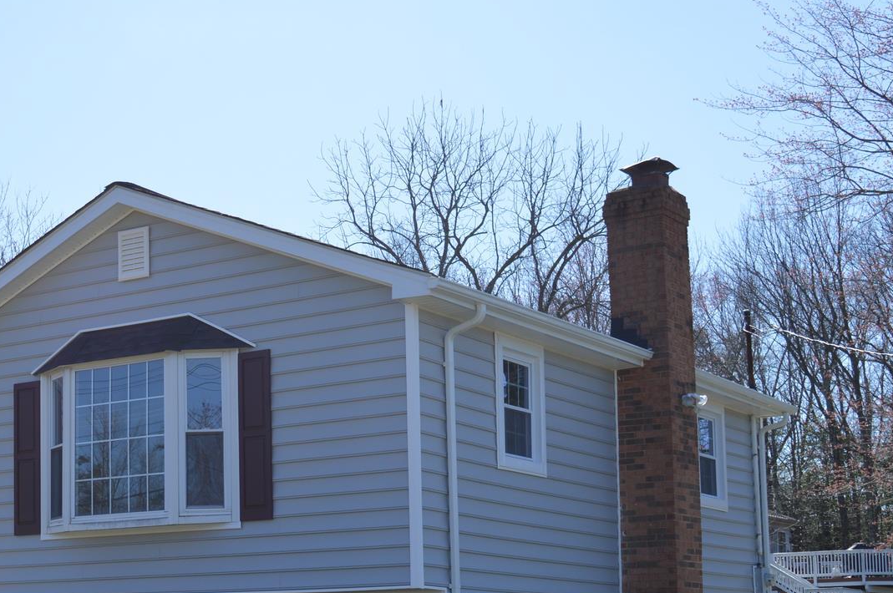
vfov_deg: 19.4
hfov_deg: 28.0
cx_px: 58
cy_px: 492
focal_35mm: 69
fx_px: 1709
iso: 100
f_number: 8
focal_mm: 24
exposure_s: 1/250
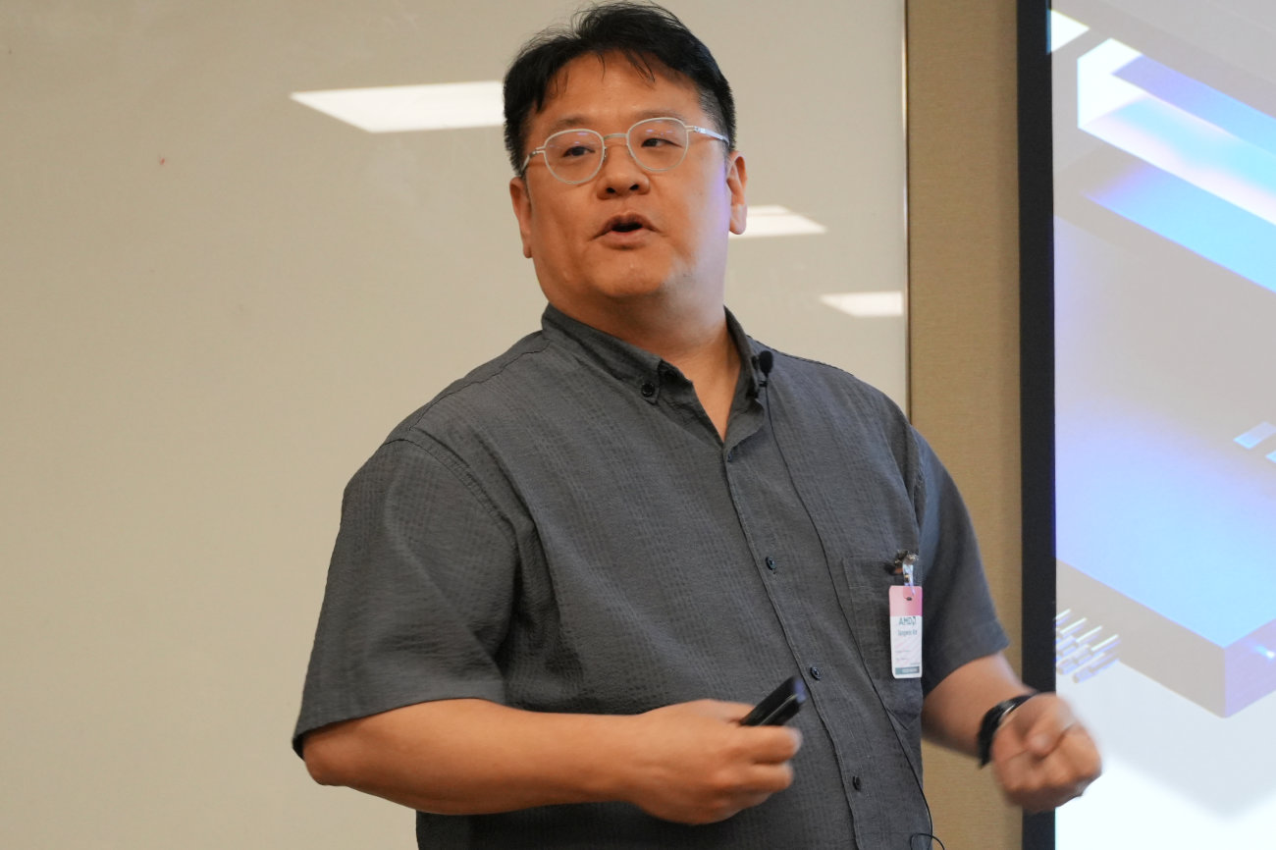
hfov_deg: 26.5
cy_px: 425
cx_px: 638
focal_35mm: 76
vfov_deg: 17.8
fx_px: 2711
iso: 1600
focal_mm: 51
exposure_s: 1/80
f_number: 5
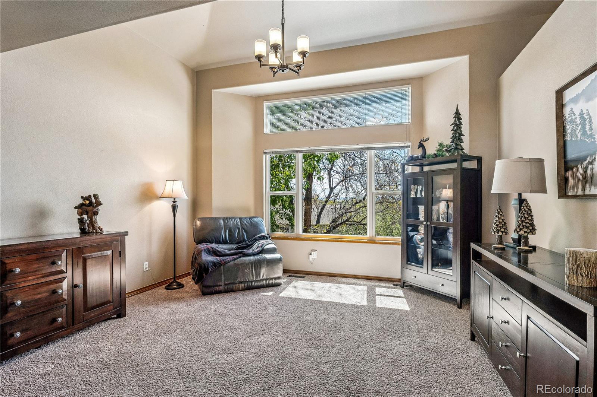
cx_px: 298
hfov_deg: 91.6
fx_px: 290
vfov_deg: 68.9
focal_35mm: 18
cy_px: 198
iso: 400
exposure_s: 1/125
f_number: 10
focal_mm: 17.5
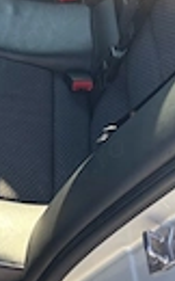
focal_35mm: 85
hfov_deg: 14.5
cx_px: -69
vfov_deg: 23.9
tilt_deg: -36.9
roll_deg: +7.4
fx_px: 650
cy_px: 48
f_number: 1.6
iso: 50
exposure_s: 1/231
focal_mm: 5.96
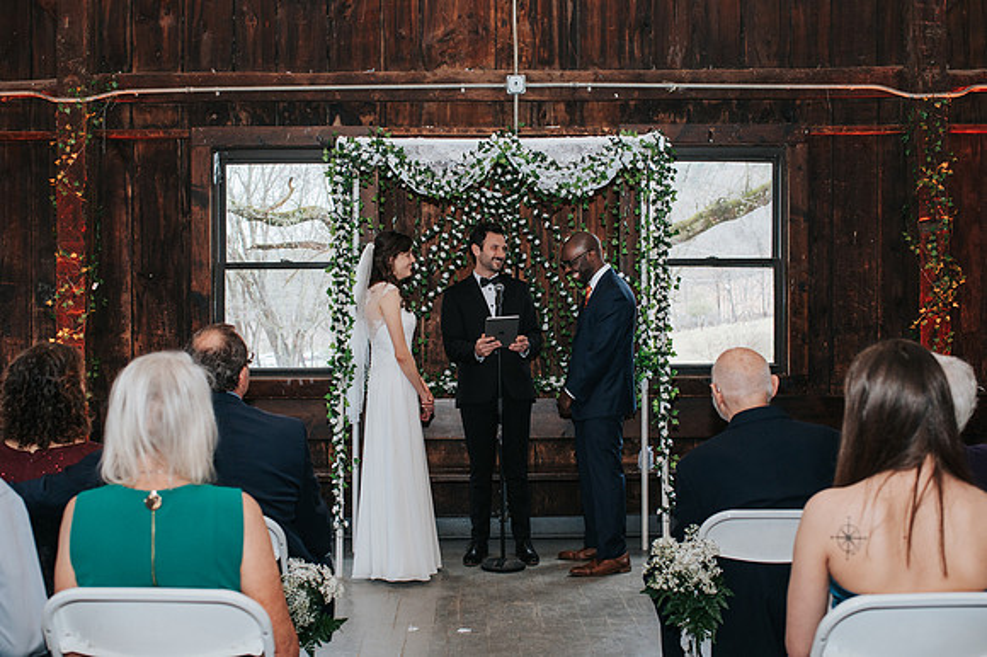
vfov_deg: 30.6
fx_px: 1200
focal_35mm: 44
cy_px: 337
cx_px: 467
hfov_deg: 44.7
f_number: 3.2
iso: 1000
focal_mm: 35
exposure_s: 1/200
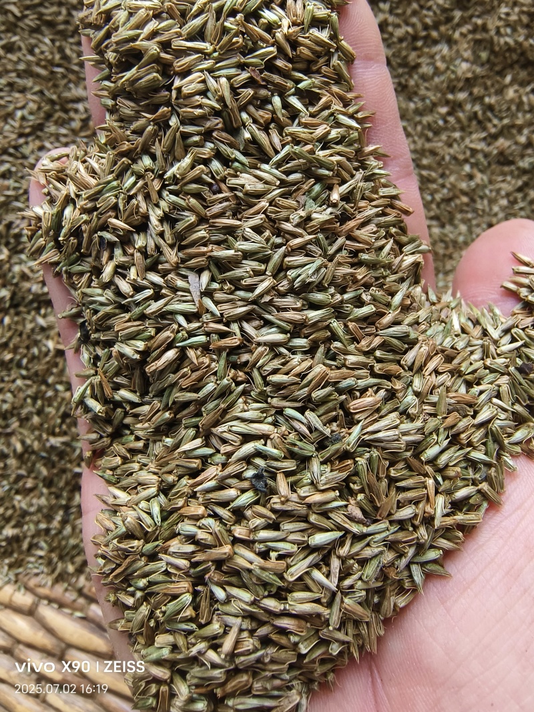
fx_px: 535
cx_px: 267
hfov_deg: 53.1
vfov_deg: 67.3
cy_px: 356
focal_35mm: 26
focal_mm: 2.28
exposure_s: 1/100
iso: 64
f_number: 2
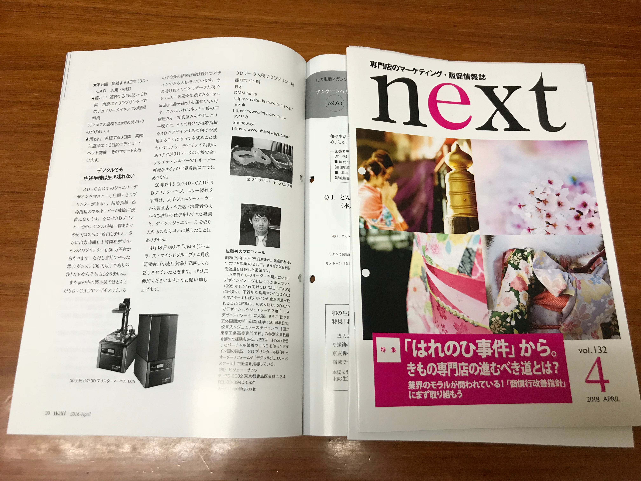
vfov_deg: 49.7
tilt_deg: -73.8
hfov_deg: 63.4
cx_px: 320
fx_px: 518
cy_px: 240
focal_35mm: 28
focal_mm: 3.99
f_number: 1.8
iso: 25
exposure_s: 1/33
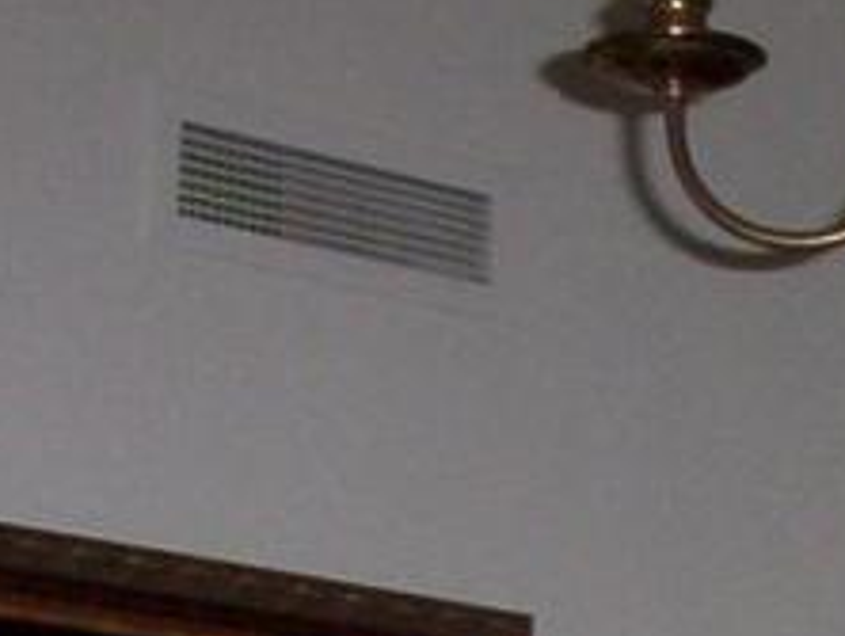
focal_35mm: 179
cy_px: 1363
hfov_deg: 10.4
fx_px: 4374
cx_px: 1551
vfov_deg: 7.9
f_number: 4.5
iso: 140
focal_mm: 6
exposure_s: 1/30
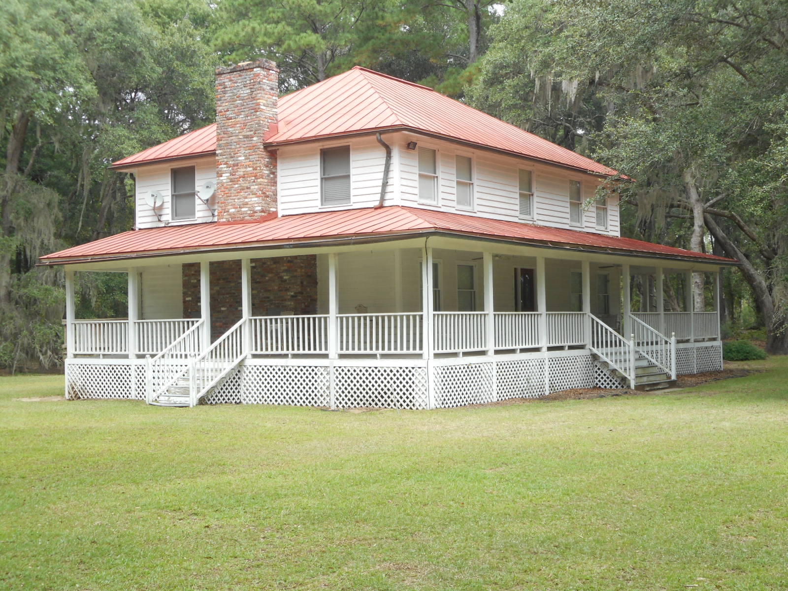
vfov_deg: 28.6
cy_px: 296
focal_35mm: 51
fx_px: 1161
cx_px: 394
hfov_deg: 37.5
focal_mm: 9.1
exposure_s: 1/60
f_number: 4.9
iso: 80
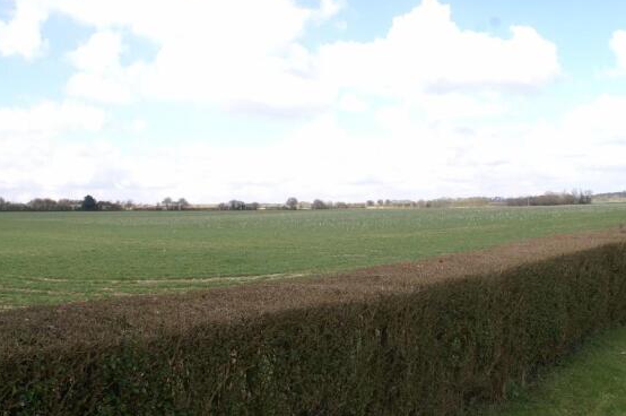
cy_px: 176
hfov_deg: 58.6
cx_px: 347
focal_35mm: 32
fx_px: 556
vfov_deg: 40.9
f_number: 9.5
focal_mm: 18
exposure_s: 1/90
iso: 100
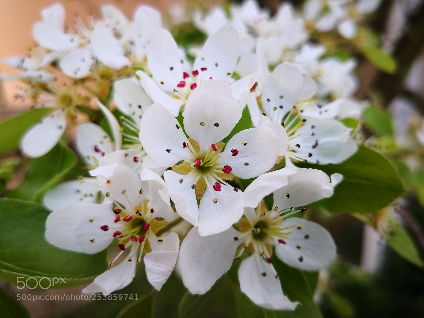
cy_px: 159
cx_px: 212
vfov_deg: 51.4
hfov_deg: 65.3
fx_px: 331
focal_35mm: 27
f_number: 4
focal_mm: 3.95
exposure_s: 1/266
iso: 50
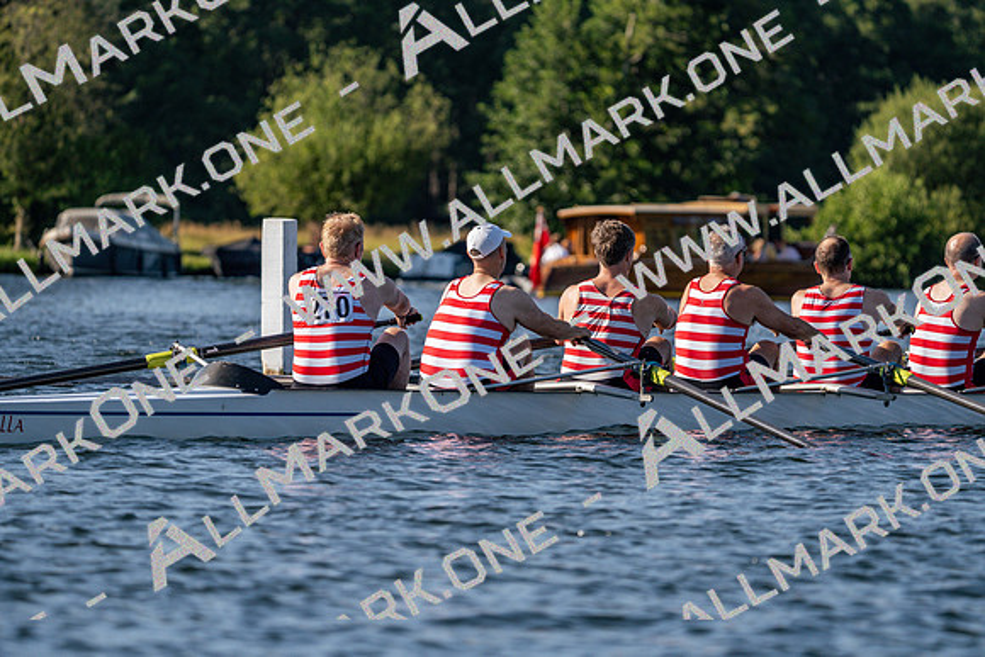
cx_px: 492
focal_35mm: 286
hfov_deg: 7.2
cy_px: 328
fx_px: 7827
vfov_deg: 4.8
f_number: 5.6
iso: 250
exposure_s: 1/1600
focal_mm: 286
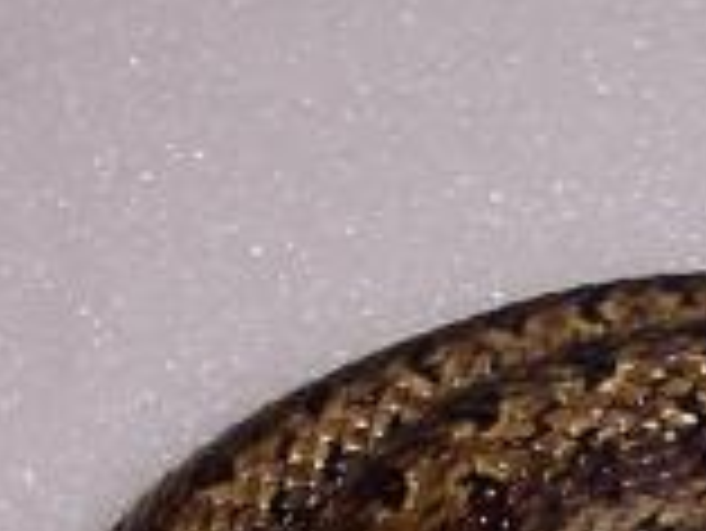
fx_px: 9246
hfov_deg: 4.4
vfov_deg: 3.3
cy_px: 1053
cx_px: 922
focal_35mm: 453
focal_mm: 14.8
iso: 80
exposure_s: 1/250
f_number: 4.8
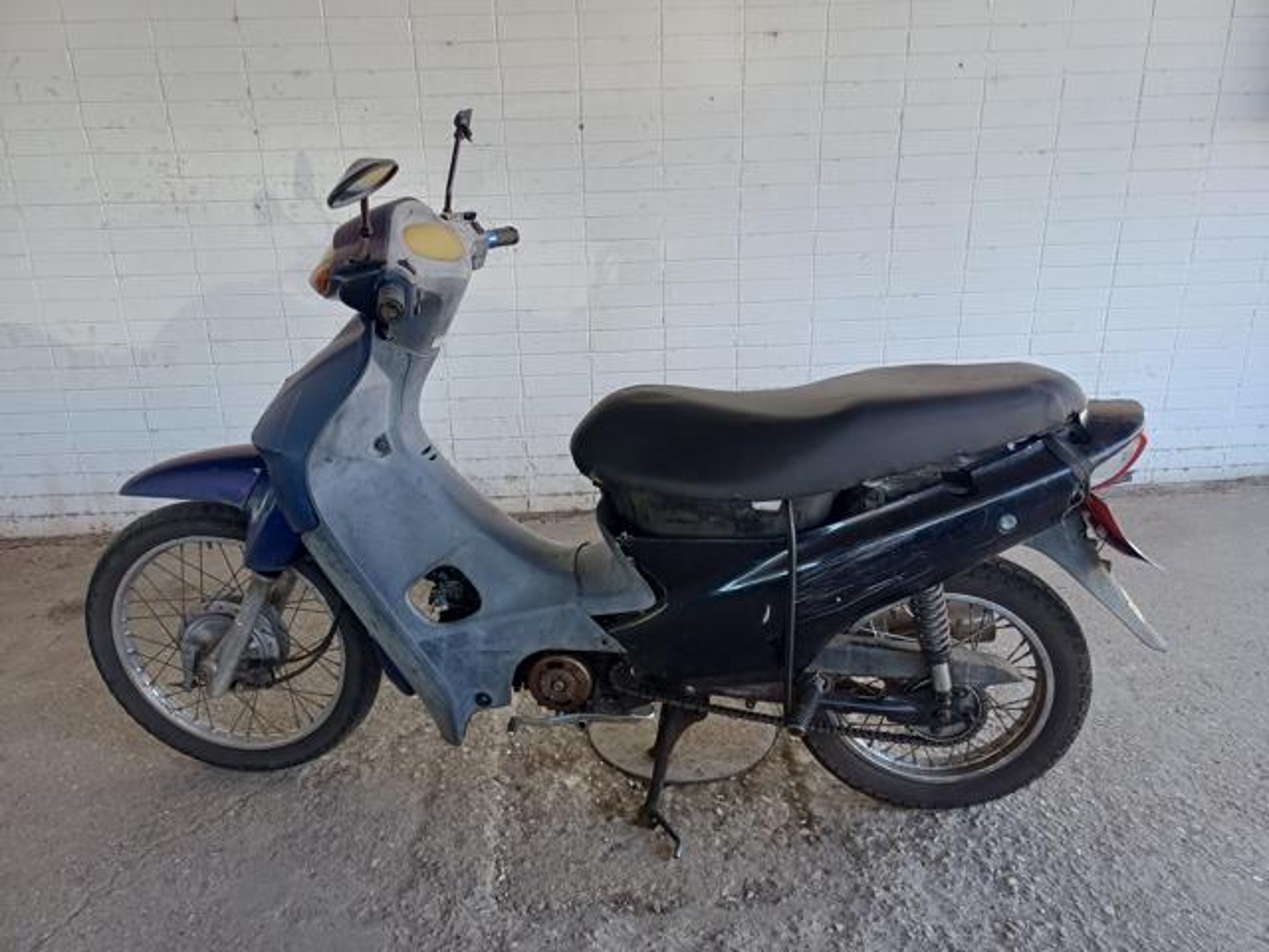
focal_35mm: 25
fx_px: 916
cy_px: 476
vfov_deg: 54.9
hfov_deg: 69.4
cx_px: 634
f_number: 1.8
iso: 100
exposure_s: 1/100
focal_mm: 4.65
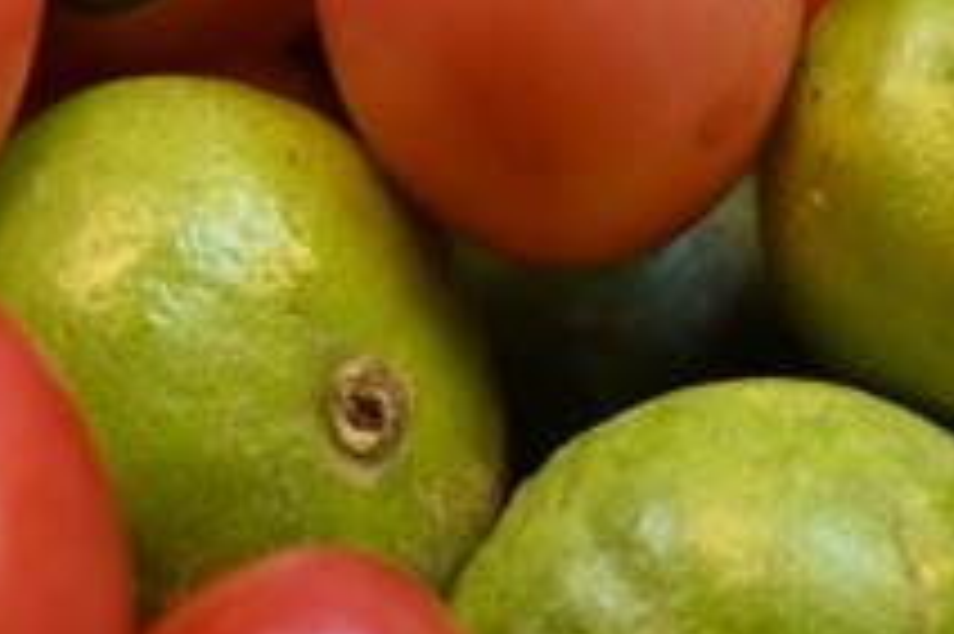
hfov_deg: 4.3
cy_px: -328
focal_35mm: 476
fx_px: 12604
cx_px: 778
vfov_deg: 2.9
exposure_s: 1/1600
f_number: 1.4
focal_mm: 56
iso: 100
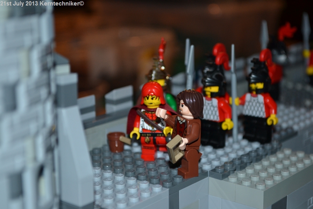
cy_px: 104
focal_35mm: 72
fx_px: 626
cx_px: 156
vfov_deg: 18.9
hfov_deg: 28.1
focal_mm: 48
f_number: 5.3
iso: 640
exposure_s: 1/60
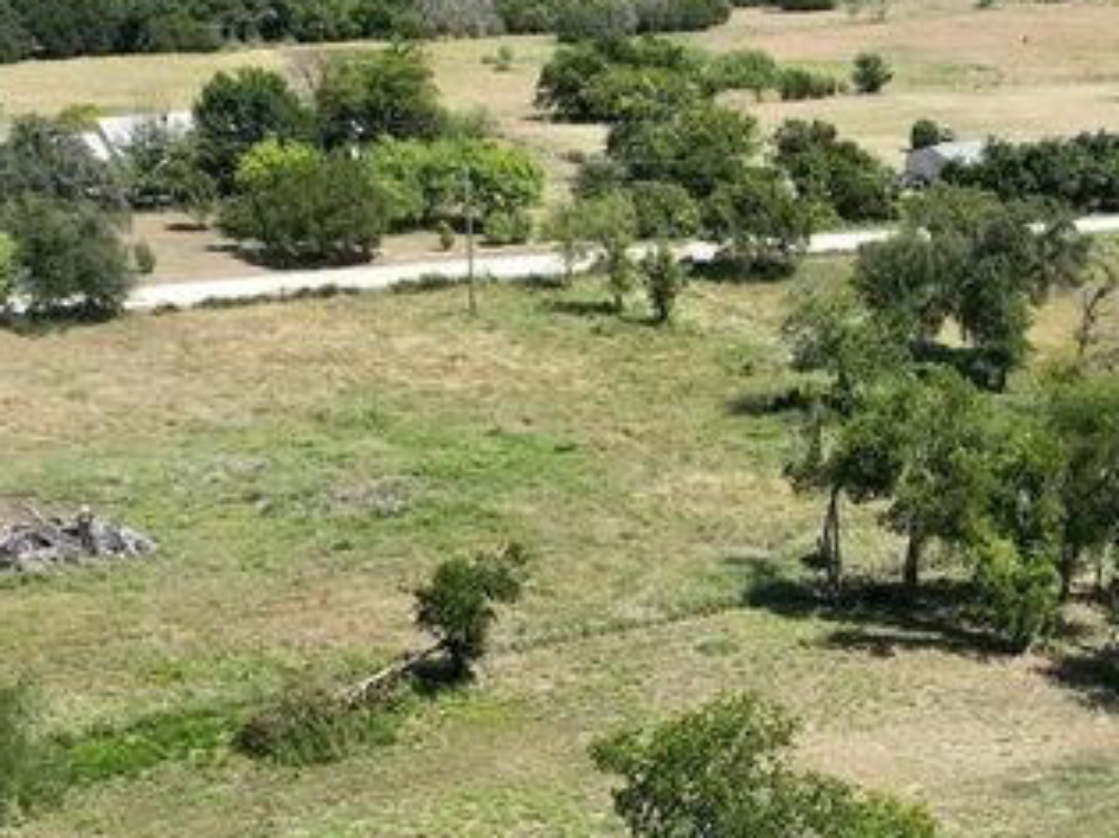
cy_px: 744
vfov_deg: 18.6
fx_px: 2520
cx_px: 895
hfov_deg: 24.6
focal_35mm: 78
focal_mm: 12.29
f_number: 2.8
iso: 200
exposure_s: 1/2000
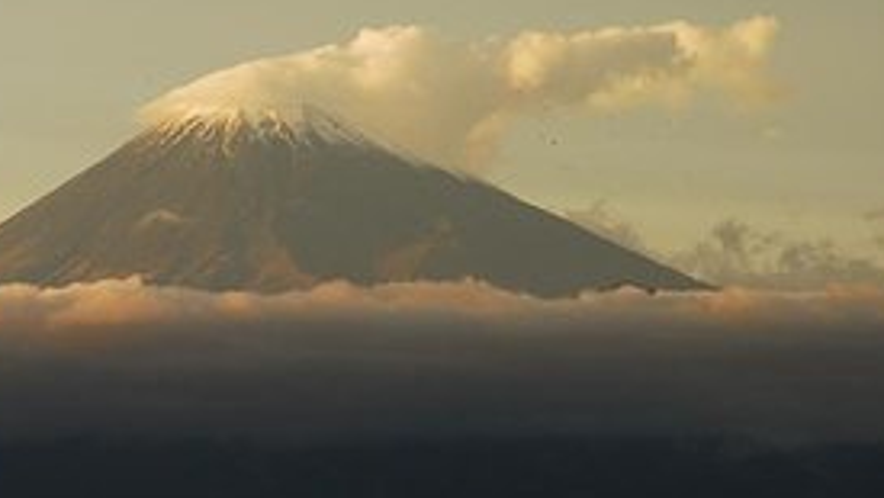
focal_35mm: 278
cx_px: 106
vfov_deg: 4.4
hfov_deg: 7.7
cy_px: 310
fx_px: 6519
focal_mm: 95
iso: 200
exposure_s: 1/125
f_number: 8
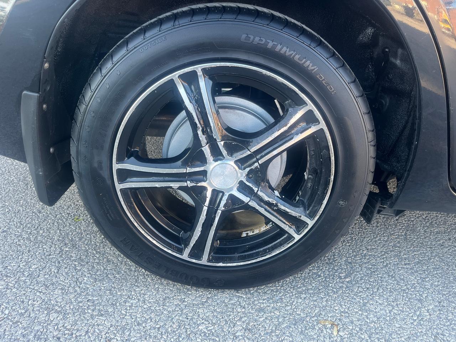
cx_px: 228
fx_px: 343
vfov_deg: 53.1
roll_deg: -3.5
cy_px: 171
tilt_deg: -26.3
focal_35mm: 26
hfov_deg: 67.3
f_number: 1.6
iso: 64
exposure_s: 1/122
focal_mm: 5.1
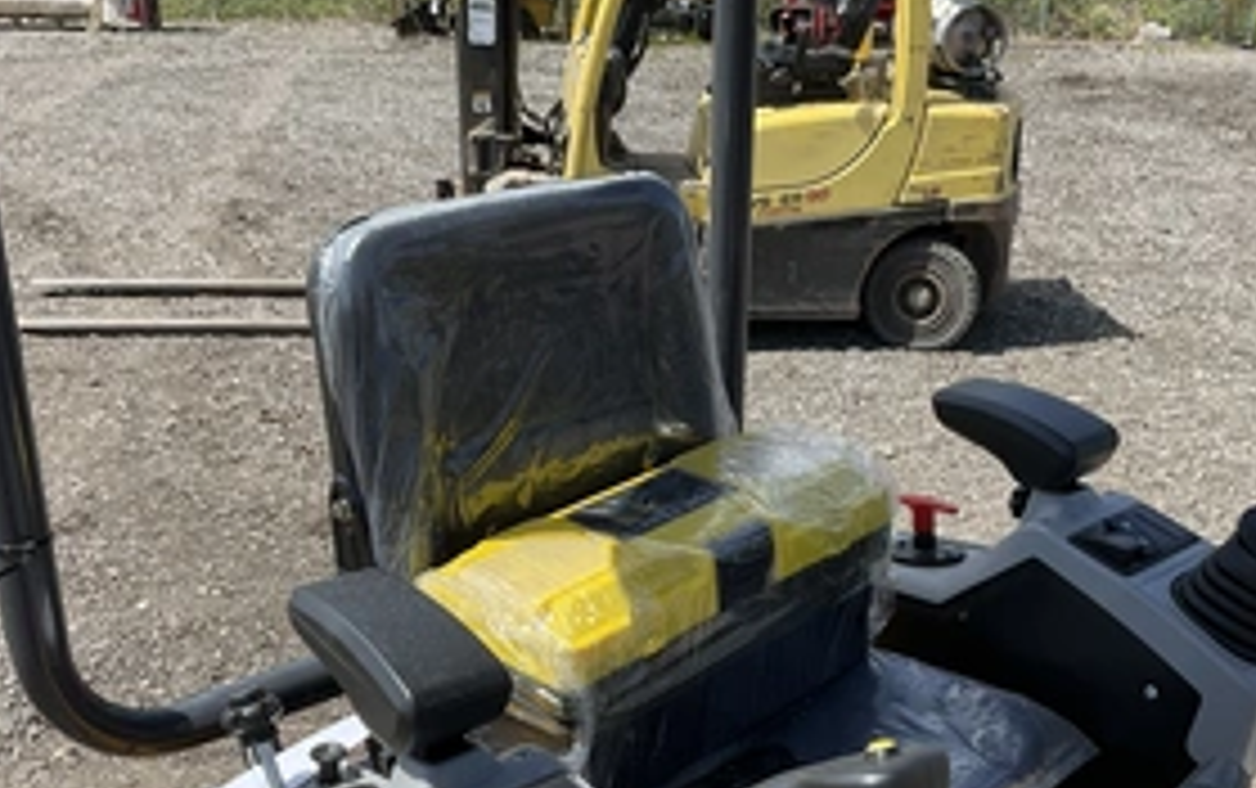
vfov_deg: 29.0
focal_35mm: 44
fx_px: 1508
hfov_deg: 45.2
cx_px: 698
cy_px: 558
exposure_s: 1/1168
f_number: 1.8
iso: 25
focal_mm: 3
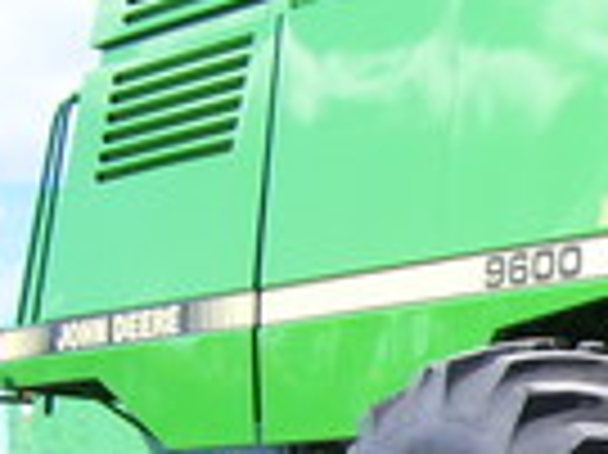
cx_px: 1148
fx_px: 2615
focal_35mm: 149
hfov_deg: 12.0
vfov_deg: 9.9
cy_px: 441
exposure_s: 1/250
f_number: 4.8
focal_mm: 6
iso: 80
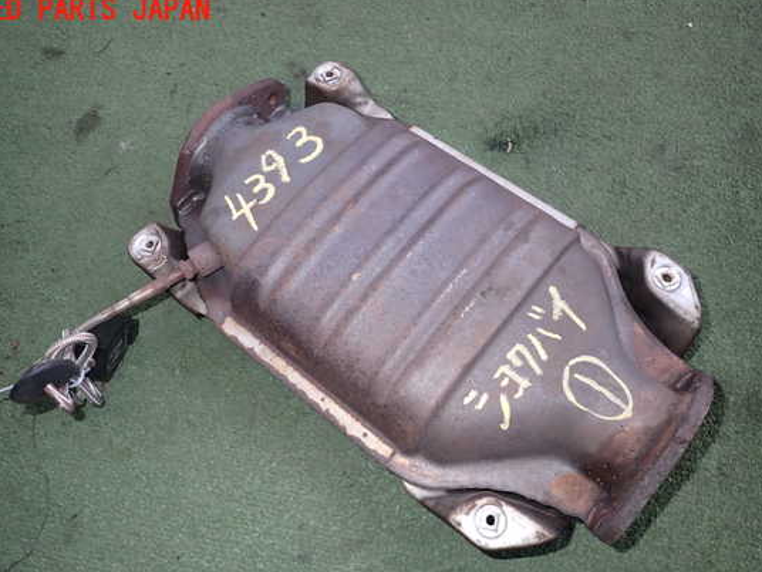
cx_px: 378
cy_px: 313
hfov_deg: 63.4
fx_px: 616
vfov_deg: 49.7
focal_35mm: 28
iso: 160
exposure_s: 1/30
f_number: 5.6
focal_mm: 4.5
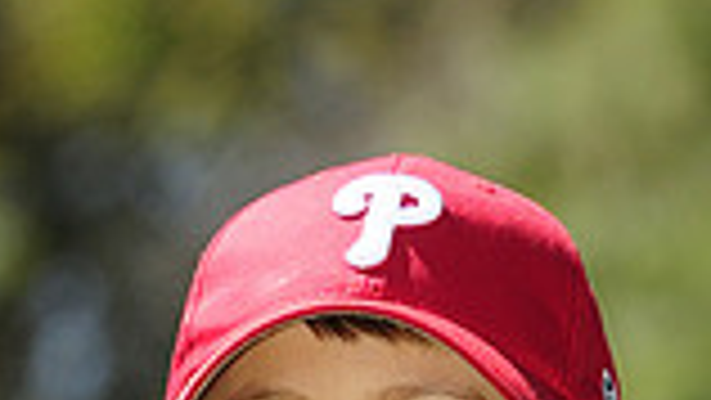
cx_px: 389
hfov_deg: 3.6
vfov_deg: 2.0
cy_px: 1025
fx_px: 11427
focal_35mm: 606
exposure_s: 1/1250
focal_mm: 105
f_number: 3.5
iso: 200
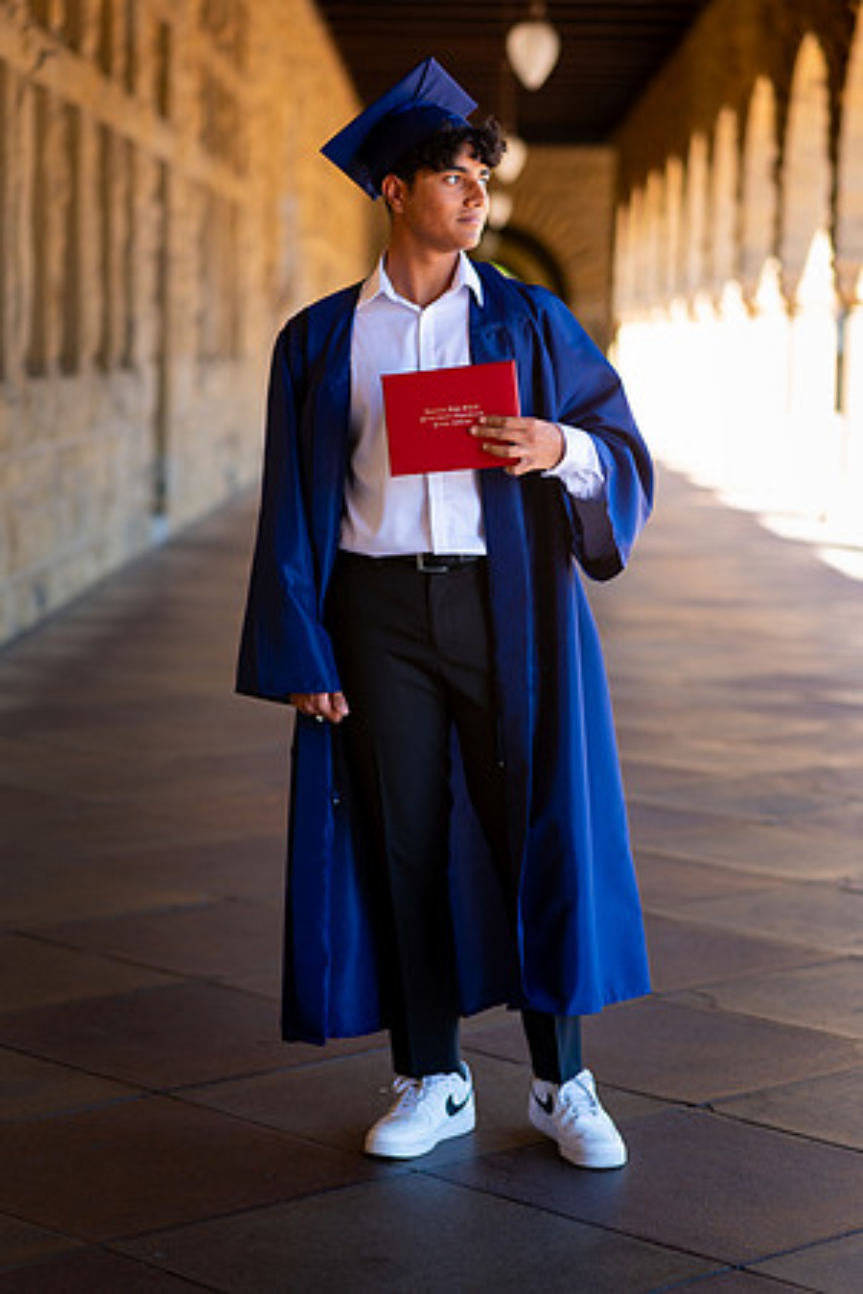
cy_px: 647
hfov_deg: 16.1
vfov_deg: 23.9
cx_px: 432
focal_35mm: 85
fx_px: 3056
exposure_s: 1/200
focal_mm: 85
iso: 64
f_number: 2.8
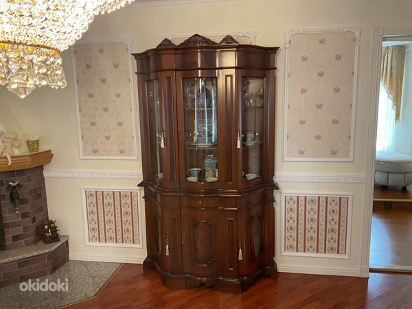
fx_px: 345
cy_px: 154
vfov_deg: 48.2
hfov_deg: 61.7
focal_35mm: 29
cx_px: 206
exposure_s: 1/60
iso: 200
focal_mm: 3
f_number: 1.8
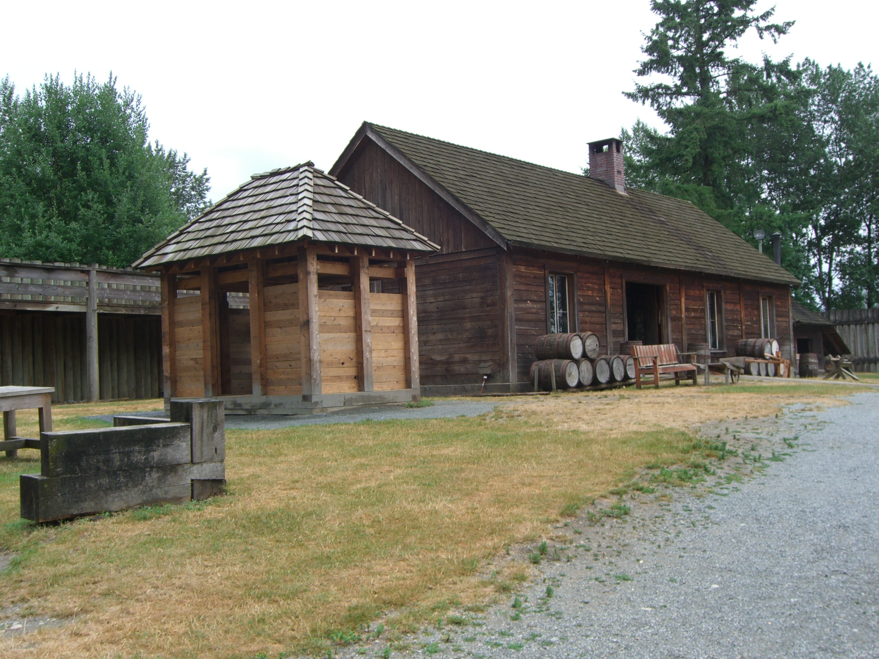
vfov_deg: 37.7
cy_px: 330
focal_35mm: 38
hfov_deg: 49.0
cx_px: 440
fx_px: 965
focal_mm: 7.9
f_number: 8
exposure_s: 1/80
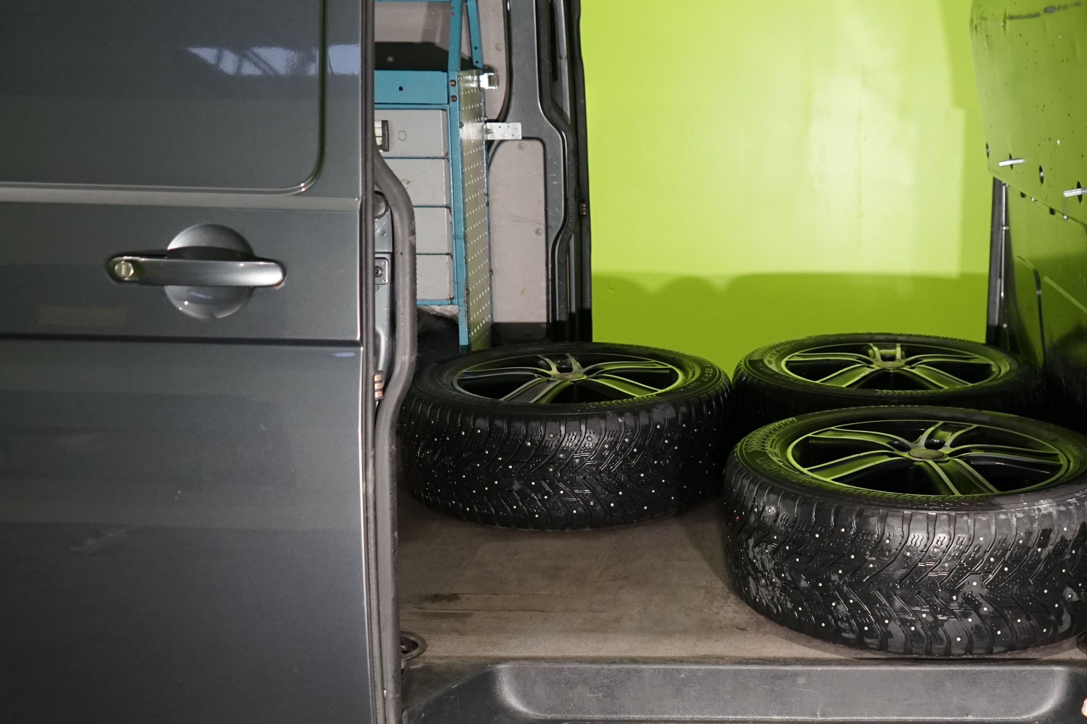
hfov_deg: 41.8
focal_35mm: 46
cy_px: 292
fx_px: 1389
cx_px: 781
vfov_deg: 29.2
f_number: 4
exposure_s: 1/160
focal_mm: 29
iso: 1600
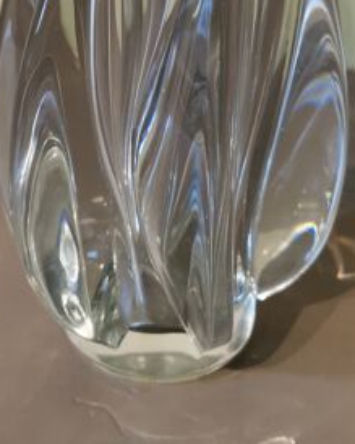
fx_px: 1012
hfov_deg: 19.9
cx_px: 180
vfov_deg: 23.3
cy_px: -41
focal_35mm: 77
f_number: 1.6
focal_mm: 5.56
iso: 250
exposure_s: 1/50
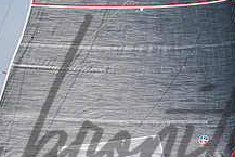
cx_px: 103
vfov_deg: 3.4
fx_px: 2619
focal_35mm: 401
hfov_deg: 5.1
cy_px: 137
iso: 250
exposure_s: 1/1000
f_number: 6.3
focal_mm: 150
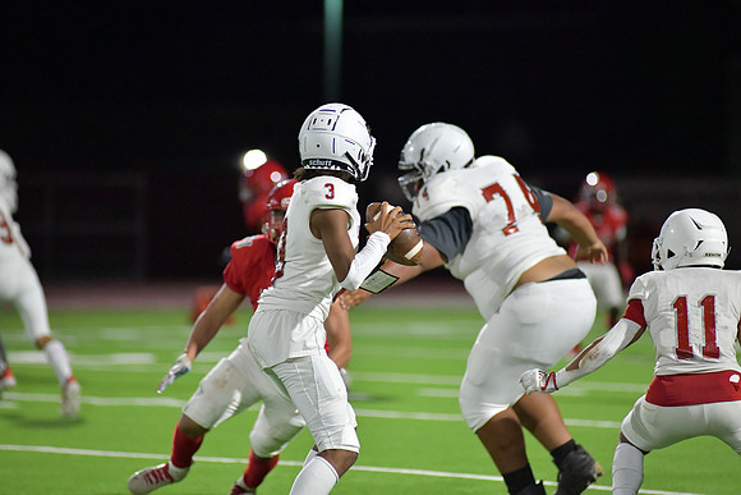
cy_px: 248
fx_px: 6176
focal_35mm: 300
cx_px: 370
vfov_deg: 4.6
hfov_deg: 6.9
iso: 8000
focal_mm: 300
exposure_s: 1/1250
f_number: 4
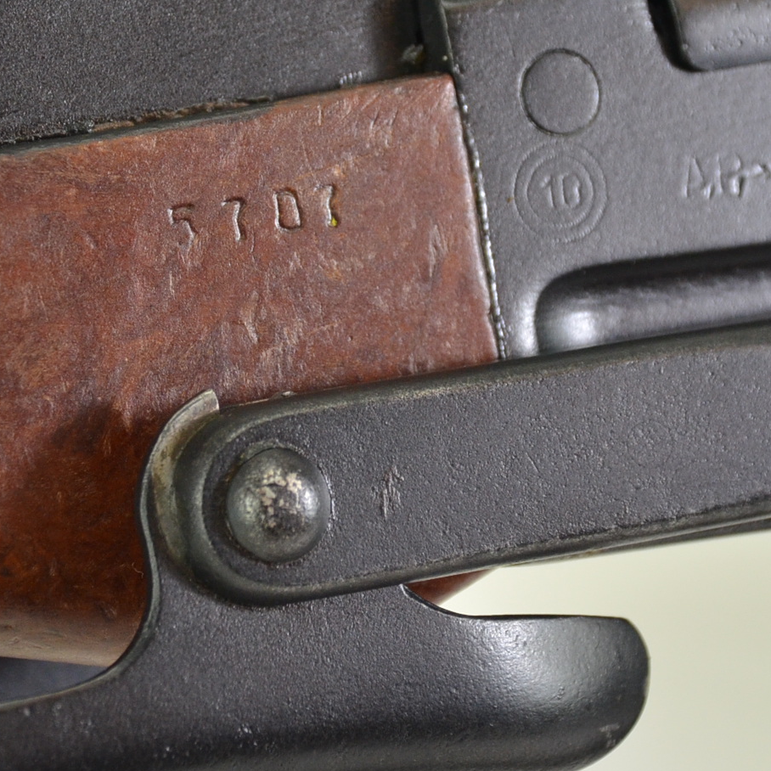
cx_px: 245
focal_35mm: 214
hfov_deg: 8.2
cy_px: 279
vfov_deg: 8.2
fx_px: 5393
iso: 800
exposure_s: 1/125
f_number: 5
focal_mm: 62
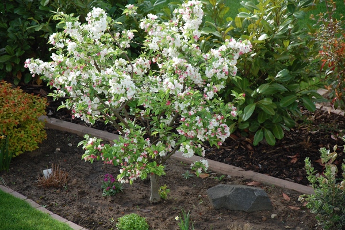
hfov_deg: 13.1
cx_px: 172
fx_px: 1508
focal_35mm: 158
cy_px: 115
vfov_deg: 8.7
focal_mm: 105
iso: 400
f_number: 5.6
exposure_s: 1/400
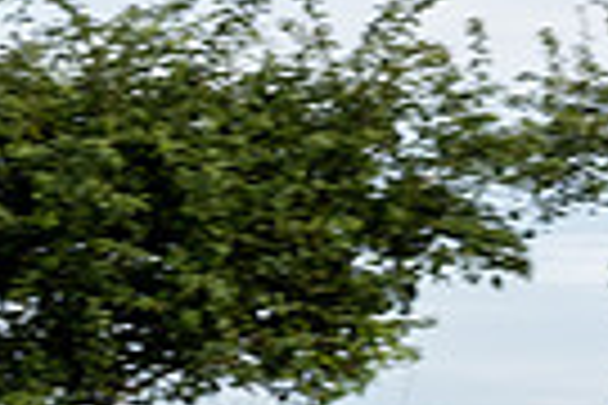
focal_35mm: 258
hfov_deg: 7.7
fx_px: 4357
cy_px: 279
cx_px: -549
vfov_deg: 5.3
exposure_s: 1/640
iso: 200
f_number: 5.6
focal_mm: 45
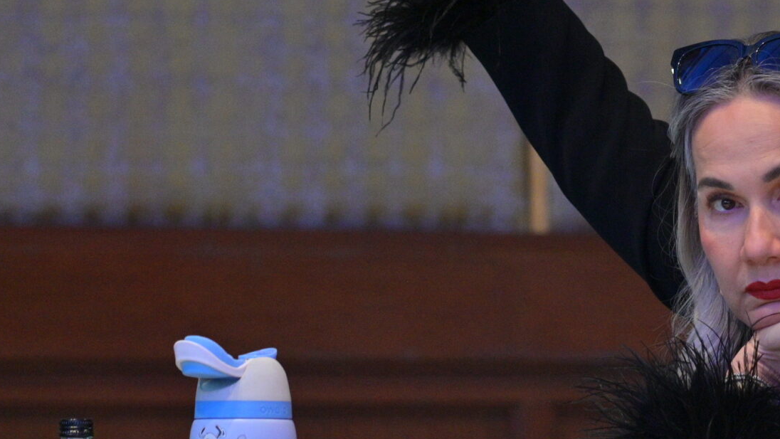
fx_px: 5565
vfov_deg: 4.5
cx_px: 789
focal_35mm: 269
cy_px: 144
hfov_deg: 8.0
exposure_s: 1/200
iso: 2500
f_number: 4
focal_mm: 110
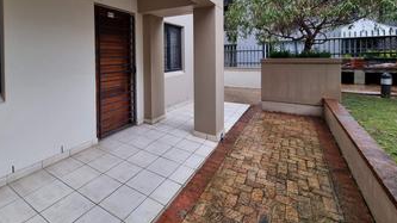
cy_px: 61
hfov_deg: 95.6
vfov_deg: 61.0
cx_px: 176
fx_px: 179
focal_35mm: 17
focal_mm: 2.2
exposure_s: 1/50
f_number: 2.2
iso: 50
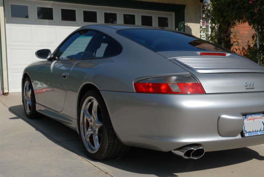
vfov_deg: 29.0
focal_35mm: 46
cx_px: 132
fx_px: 341
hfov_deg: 42.3
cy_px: 88
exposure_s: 1/250
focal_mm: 31
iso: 100
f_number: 8
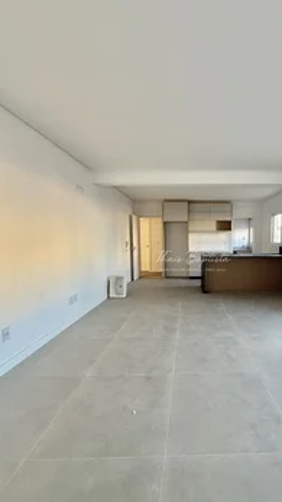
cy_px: 260
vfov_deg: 95.9
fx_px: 226
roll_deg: -0.5
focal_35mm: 17
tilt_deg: -5.1
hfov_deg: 62.0
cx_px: 192
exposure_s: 1/99
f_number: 2.2
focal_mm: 2.22
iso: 200
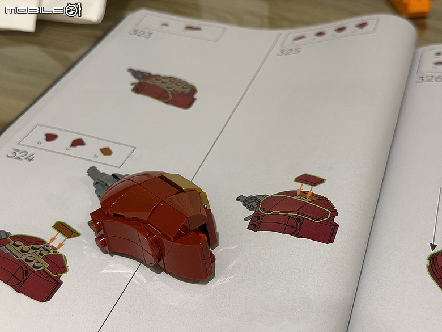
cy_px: 166
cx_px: 221
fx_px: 613
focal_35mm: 48
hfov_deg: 39.7
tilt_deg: -38.6
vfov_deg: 30.3
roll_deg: +1.4
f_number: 1.78
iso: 200
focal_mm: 6.76
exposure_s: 1/60
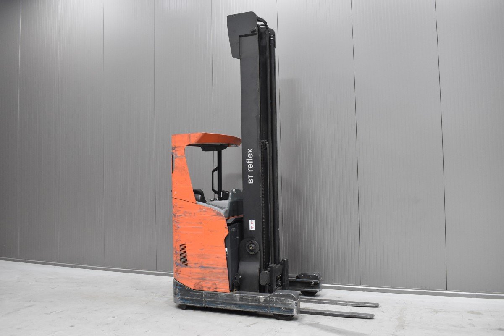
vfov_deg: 41.7
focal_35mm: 32
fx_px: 441
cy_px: 168
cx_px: 252
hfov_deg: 59.5
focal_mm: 21
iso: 1600
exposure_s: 1/40
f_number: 5.6
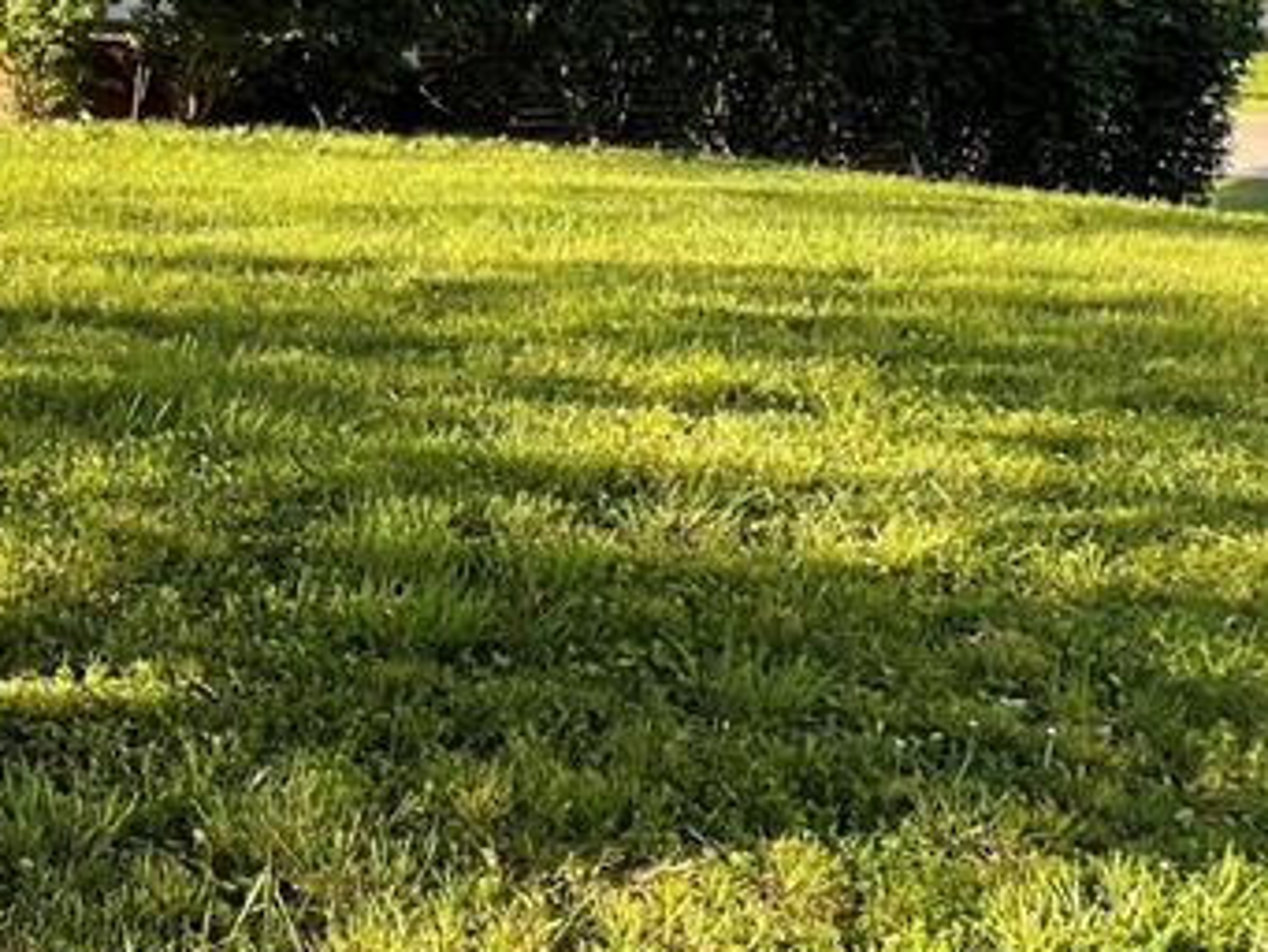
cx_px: -145
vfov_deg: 18.5
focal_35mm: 78
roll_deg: +1.0
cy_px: 52
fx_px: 2858
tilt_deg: +2.1
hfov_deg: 23.4
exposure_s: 1/498
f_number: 1.6
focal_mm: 4.2
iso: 32
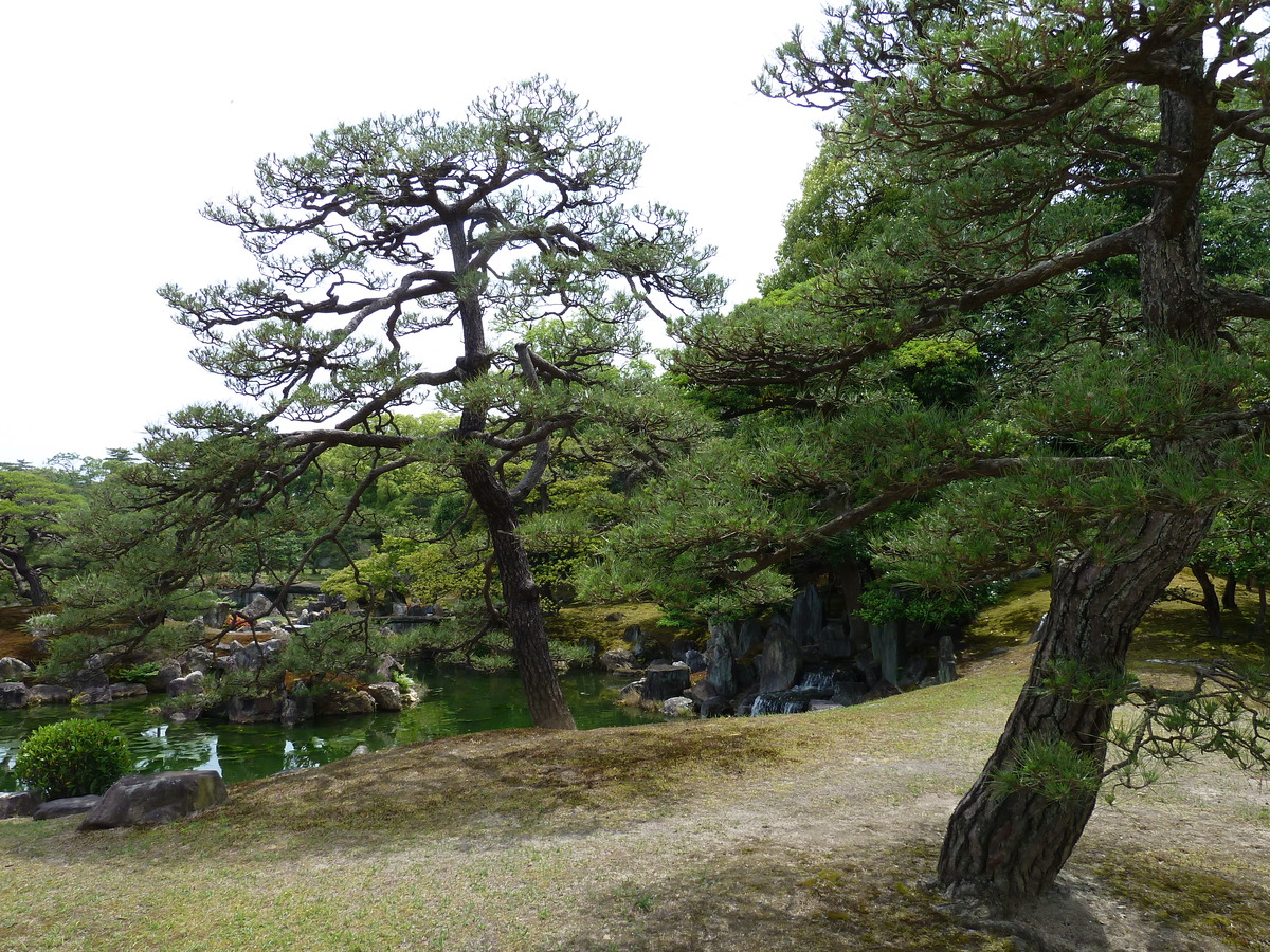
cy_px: 476
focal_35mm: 25
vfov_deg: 54.9
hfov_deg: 69.4
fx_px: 917
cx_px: 635
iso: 80
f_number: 4
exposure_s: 1/320
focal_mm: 4.1
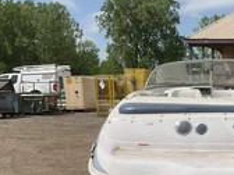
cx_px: 231
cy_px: 176
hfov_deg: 26.7
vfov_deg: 20.6
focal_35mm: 69
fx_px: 466
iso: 25
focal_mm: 3
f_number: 1.8
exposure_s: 1/2538
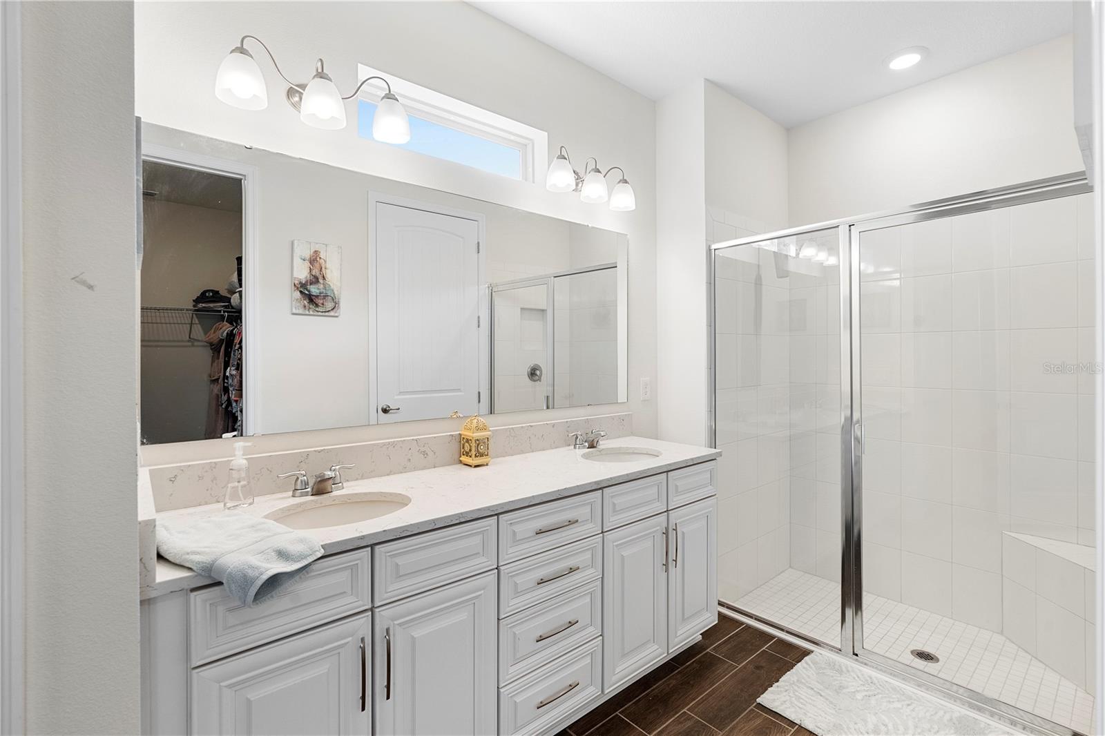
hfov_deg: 96.7
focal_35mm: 16
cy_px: 368
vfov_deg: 73.7
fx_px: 491
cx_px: 552
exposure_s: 1/13
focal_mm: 16
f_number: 8
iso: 800
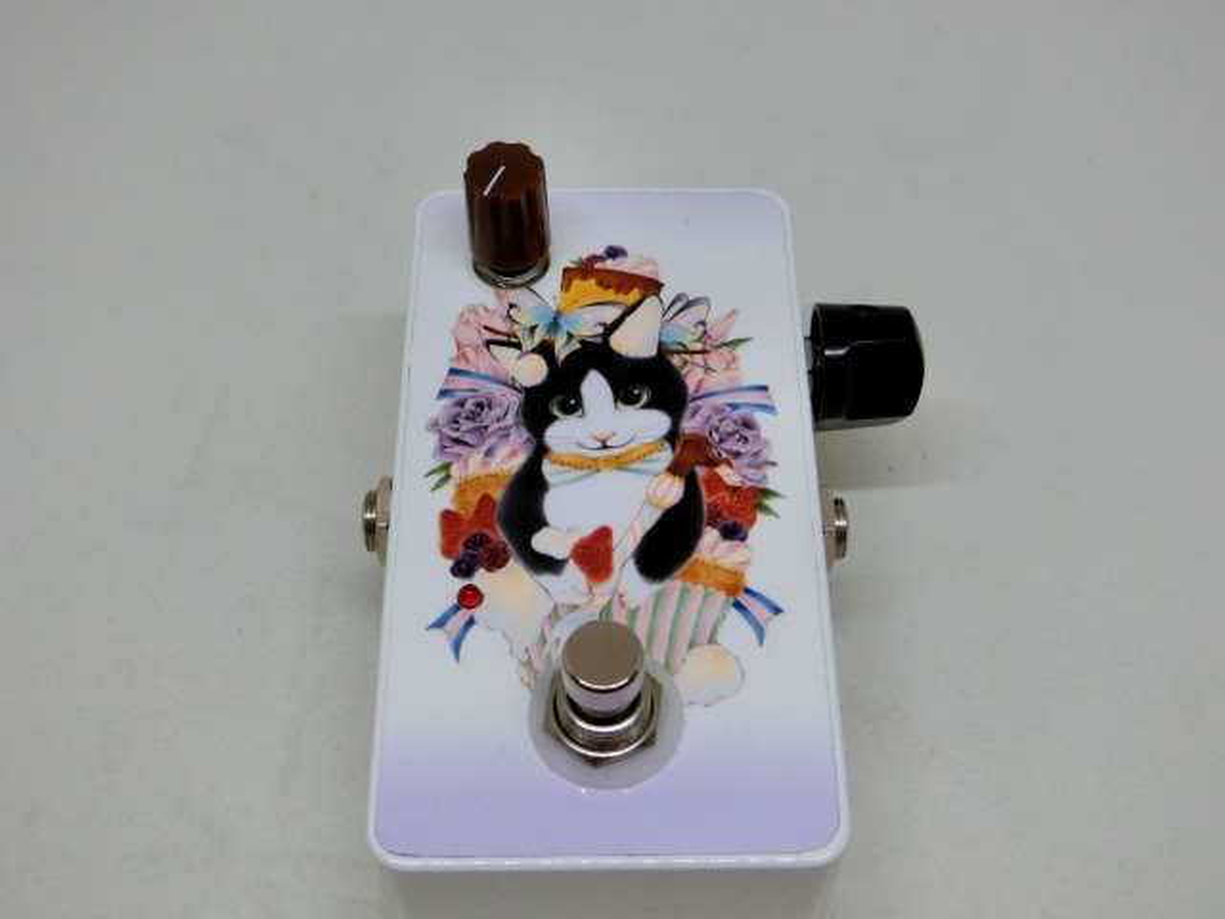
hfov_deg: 42.1
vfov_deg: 32.2
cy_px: 460
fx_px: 1592
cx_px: 612
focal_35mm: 45
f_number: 4.4
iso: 125
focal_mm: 8
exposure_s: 1/125
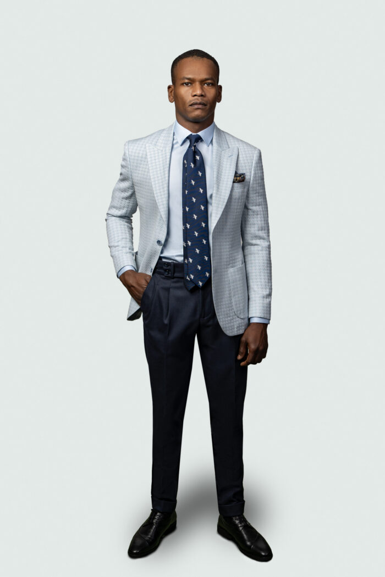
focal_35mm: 42
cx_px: 192
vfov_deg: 46.4
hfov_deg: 31.9
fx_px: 674
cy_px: 288
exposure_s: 1/100
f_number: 3.5
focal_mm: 28
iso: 100
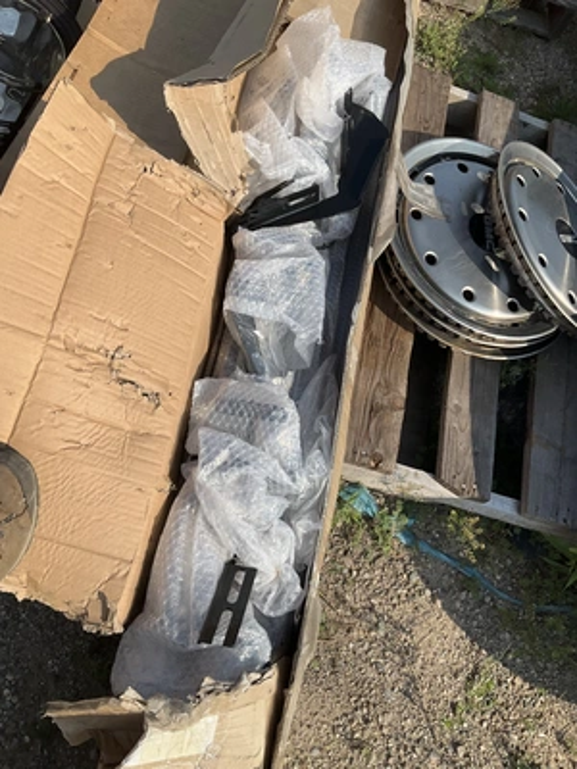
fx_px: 645
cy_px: 384
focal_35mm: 29
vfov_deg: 61.7
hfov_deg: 48.2
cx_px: 288
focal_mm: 3
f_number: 1.8
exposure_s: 1/2320
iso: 25
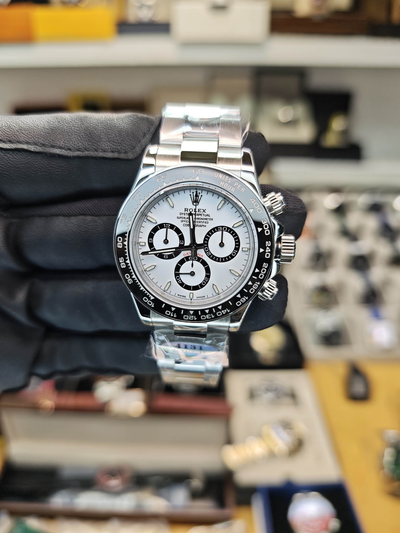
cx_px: 200
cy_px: 266
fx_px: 354
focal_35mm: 23
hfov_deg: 58.9
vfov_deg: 73.9
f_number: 1.62
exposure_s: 1/227
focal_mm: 6.55
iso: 50
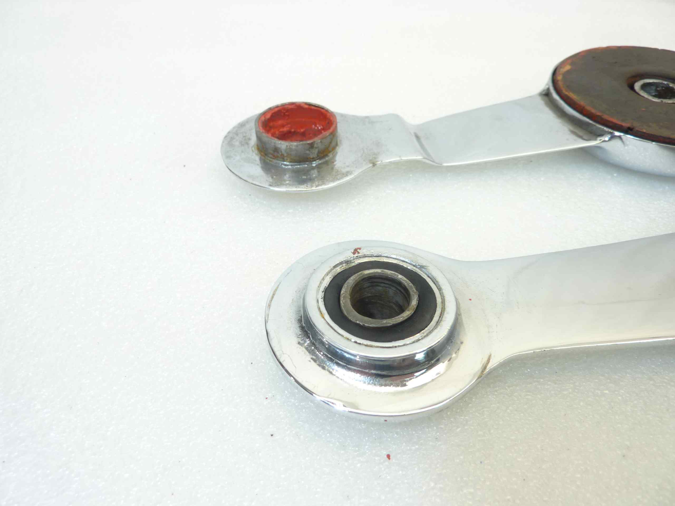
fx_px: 487
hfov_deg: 69.4
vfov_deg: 54.9
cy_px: 253
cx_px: 338
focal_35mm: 25
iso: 80
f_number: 3.3
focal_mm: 4.1
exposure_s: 1/25
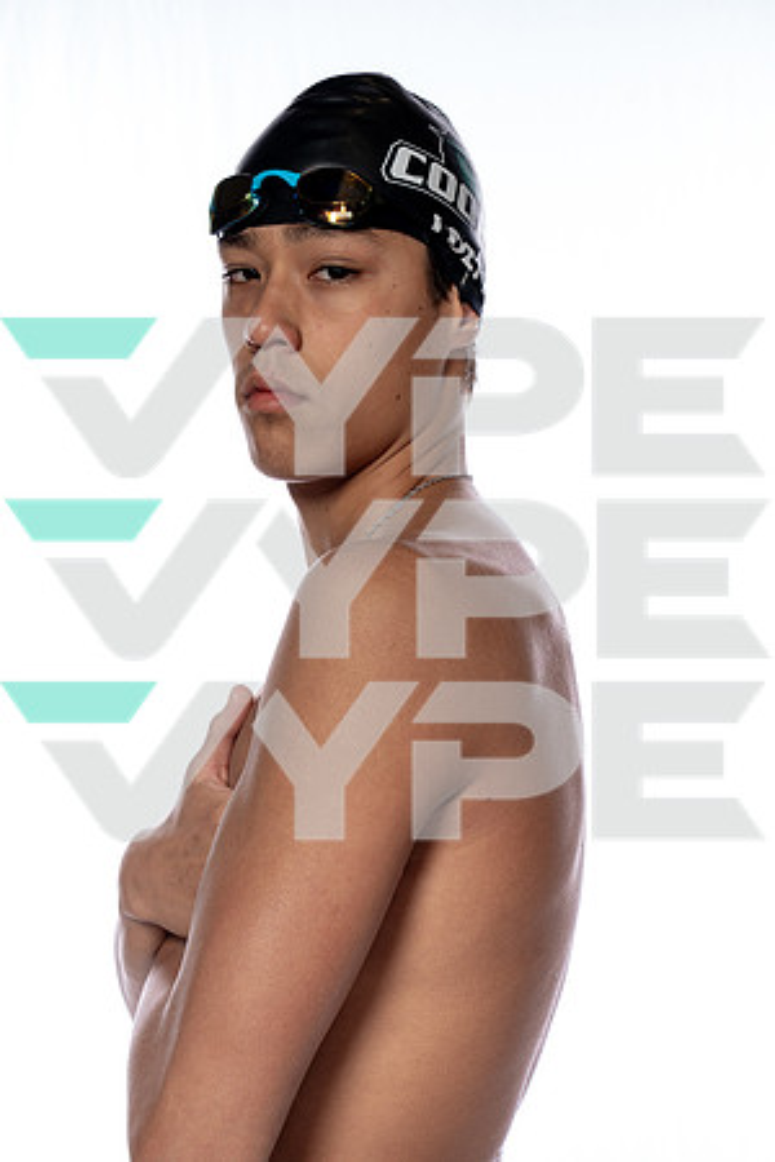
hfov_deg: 19.7
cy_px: 581
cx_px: 388
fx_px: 2228
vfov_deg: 29.2
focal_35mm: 69
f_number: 8
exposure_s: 1/250
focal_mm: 69
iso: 640
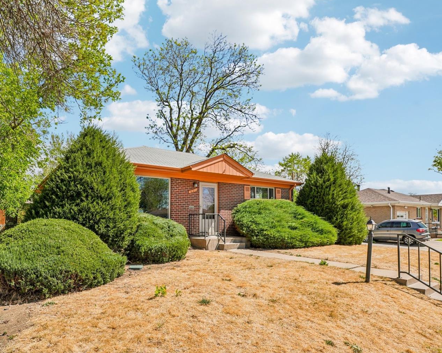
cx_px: 207
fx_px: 256
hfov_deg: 81.4
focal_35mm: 20
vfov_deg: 69.2
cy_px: 179
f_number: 8
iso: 100
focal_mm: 11
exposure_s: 1/500
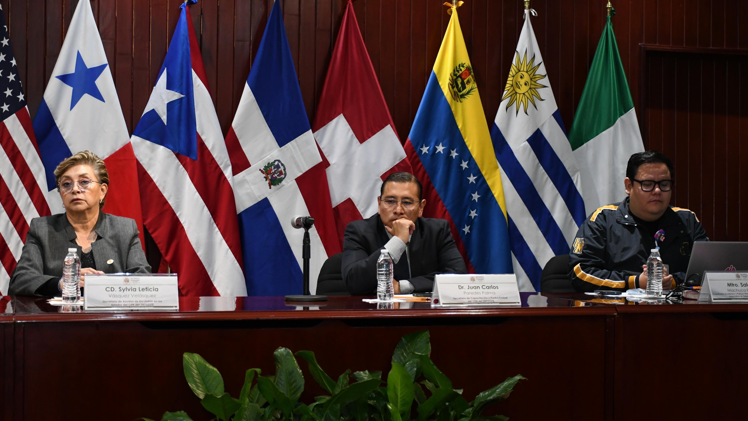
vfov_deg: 20.0
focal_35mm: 60
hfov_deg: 34.9
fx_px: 1190
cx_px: 374
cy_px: 229
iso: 2000
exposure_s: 1/100
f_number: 4.2
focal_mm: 38
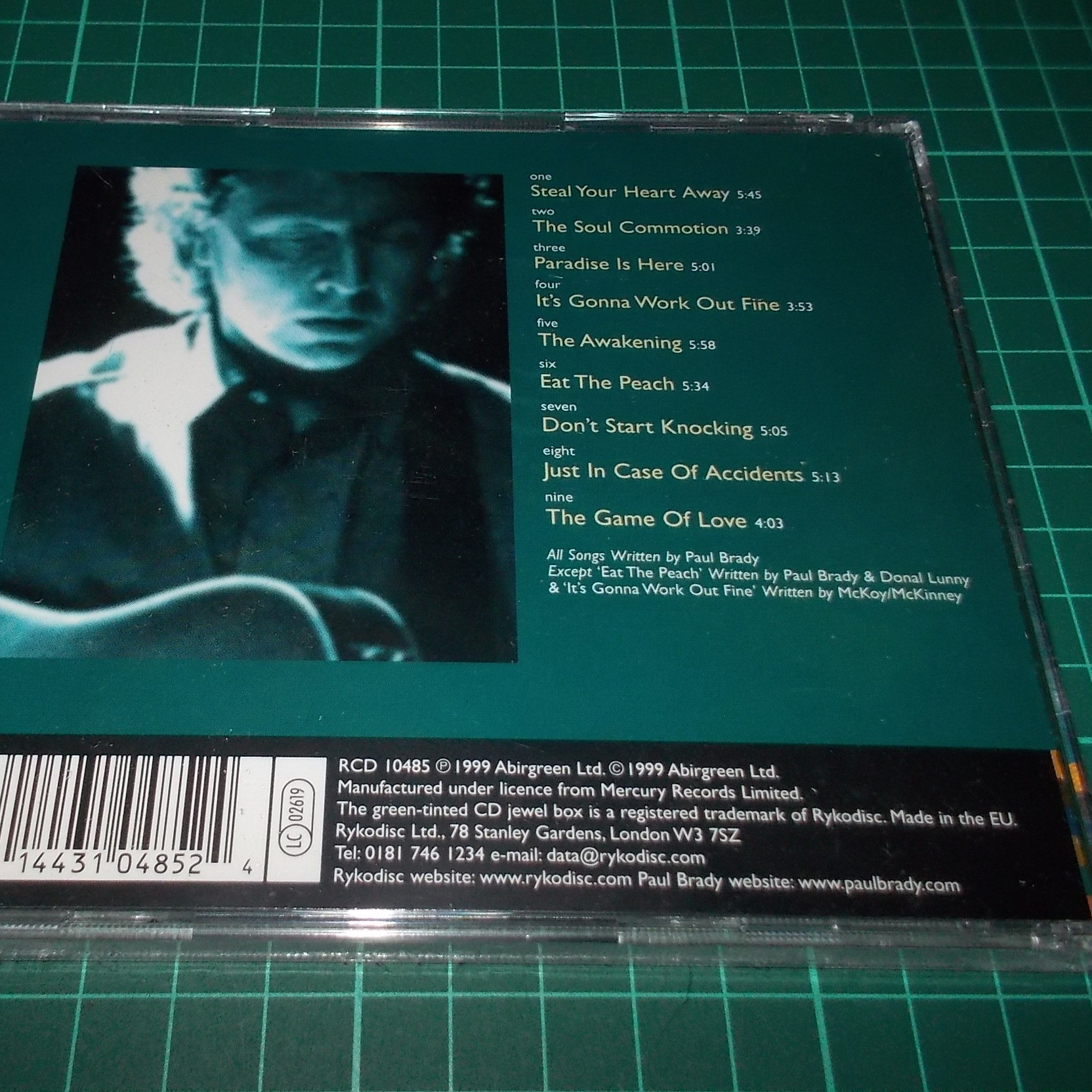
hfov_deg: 46.9
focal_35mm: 35
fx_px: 1249
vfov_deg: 47.2
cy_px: 551
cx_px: 434
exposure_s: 1/30
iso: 200
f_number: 3.3
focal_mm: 4.1
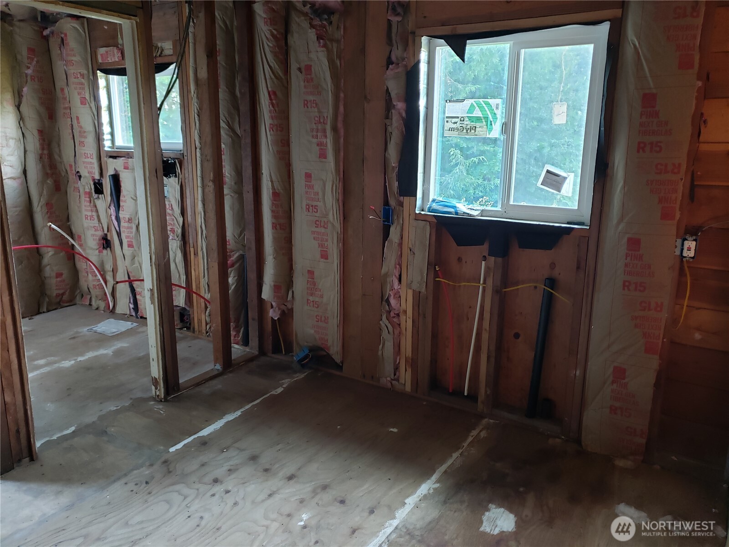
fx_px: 548
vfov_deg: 53.1
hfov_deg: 67.3
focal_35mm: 26
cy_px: 274
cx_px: 364
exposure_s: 1/28
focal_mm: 4.3
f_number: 1.5
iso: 250
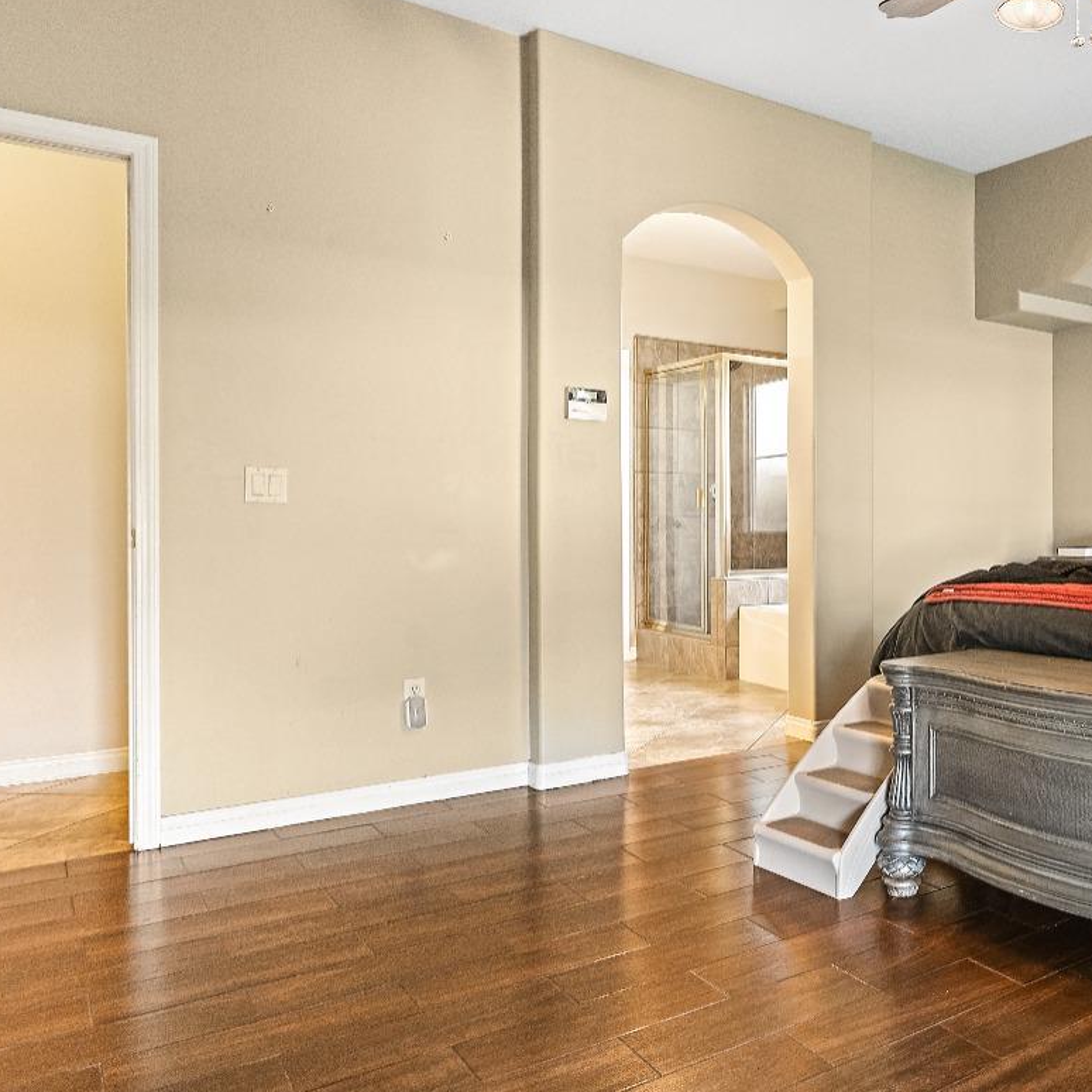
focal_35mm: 28
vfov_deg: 57.3
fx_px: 999
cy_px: 556
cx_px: 907
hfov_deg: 52.7
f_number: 7.1
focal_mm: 17
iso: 500
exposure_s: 1/6
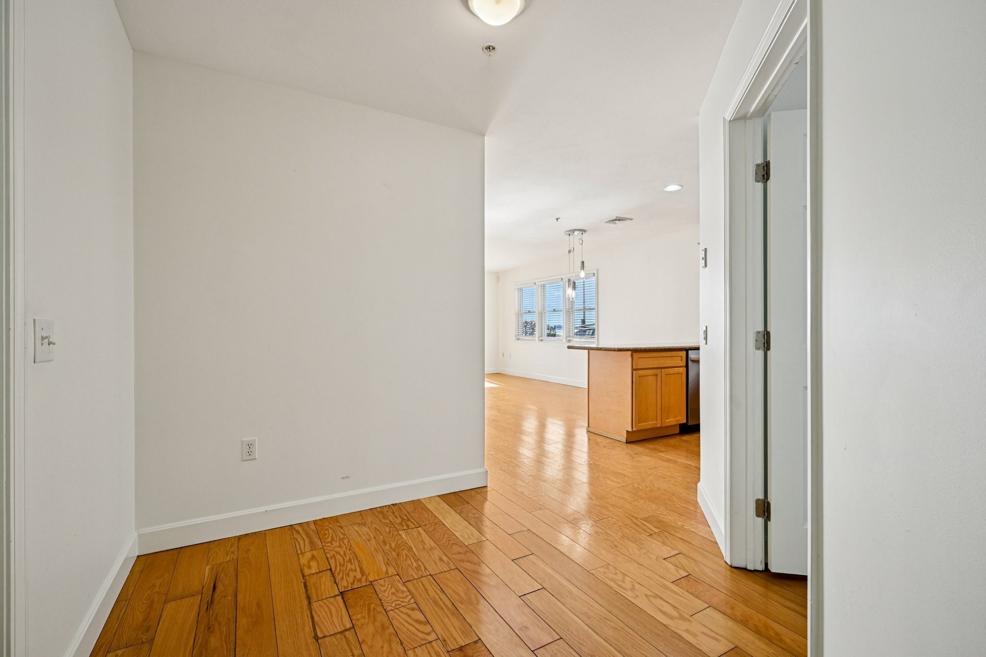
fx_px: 438
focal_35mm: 16
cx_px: 493
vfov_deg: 73.7
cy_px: 328
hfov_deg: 96.7
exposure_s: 1/60
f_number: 8
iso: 400
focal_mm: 16
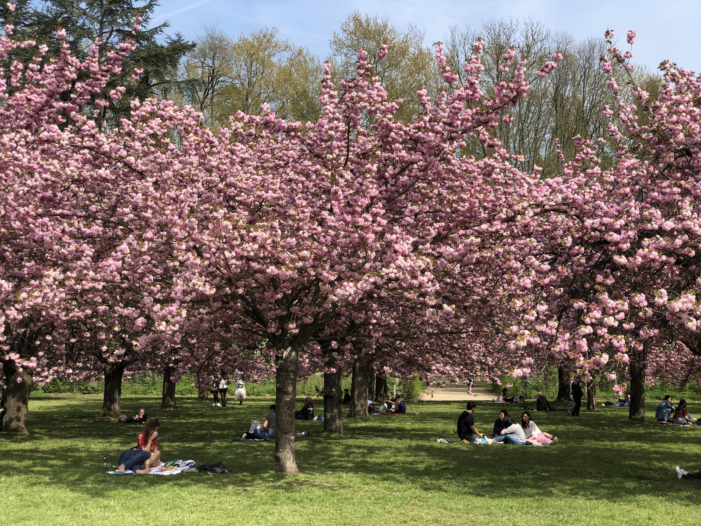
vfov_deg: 28.0
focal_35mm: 52
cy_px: 263
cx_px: 350
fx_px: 1053
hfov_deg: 36.8
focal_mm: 6
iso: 16
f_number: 2.4
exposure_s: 1/623
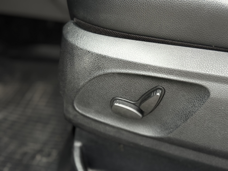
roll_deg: -0.9
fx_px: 316
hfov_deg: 39.7
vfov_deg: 30.3
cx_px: 114
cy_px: 86
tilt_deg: -30.9
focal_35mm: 48
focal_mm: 6.76
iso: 100
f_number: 1.78
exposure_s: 1/121
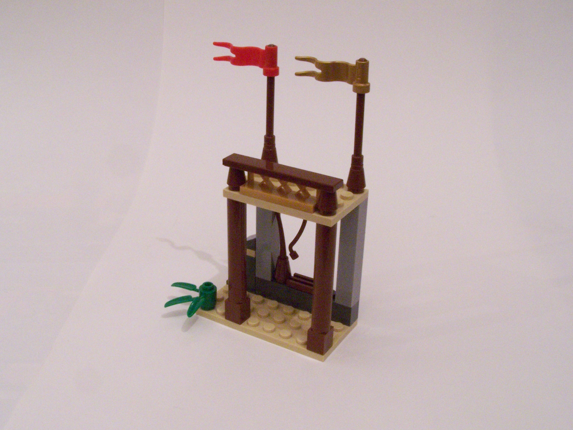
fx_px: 662
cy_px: 215
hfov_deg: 46.8
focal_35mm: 40
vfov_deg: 36.0
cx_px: 286
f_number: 8
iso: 400
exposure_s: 1/4
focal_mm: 6.7
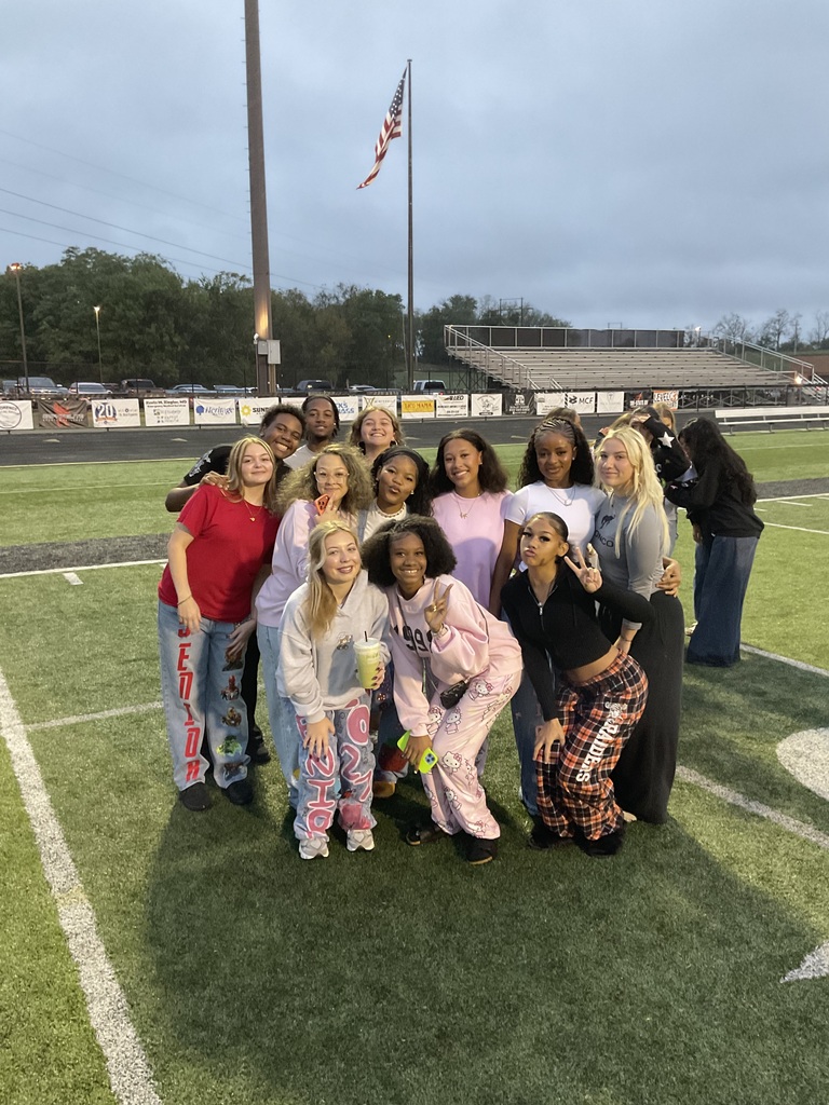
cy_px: 552
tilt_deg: -12.0
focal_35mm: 29
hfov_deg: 48.2
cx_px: 414
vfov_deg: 61.7
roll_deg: -1.5
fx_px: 926
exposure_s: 1/60
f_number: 1.8
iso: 250
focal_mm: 3
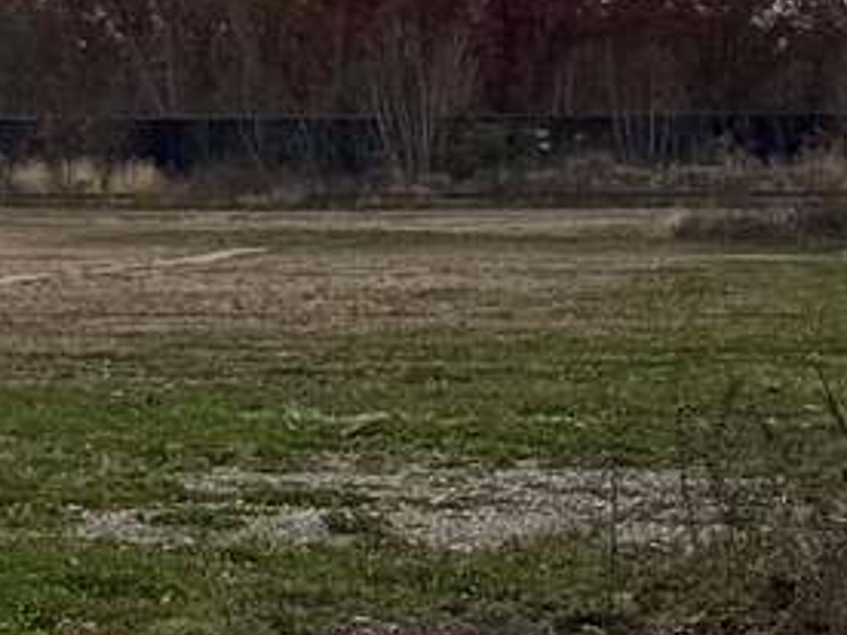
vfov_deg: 8.4
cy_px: -313
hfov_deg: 9.7
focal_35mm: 174
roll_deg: -0.9
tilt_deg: +6.9
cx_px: -1363
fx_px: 4258
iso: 80
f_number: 1.78
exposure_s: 1/4950
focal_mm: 6.76
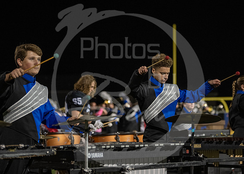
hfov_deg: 15.3
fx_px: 904
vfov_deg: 11.0
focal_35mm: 130
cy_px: 95
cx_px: 171
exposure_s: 1/500
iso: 4000
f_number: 2.8
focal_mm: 95
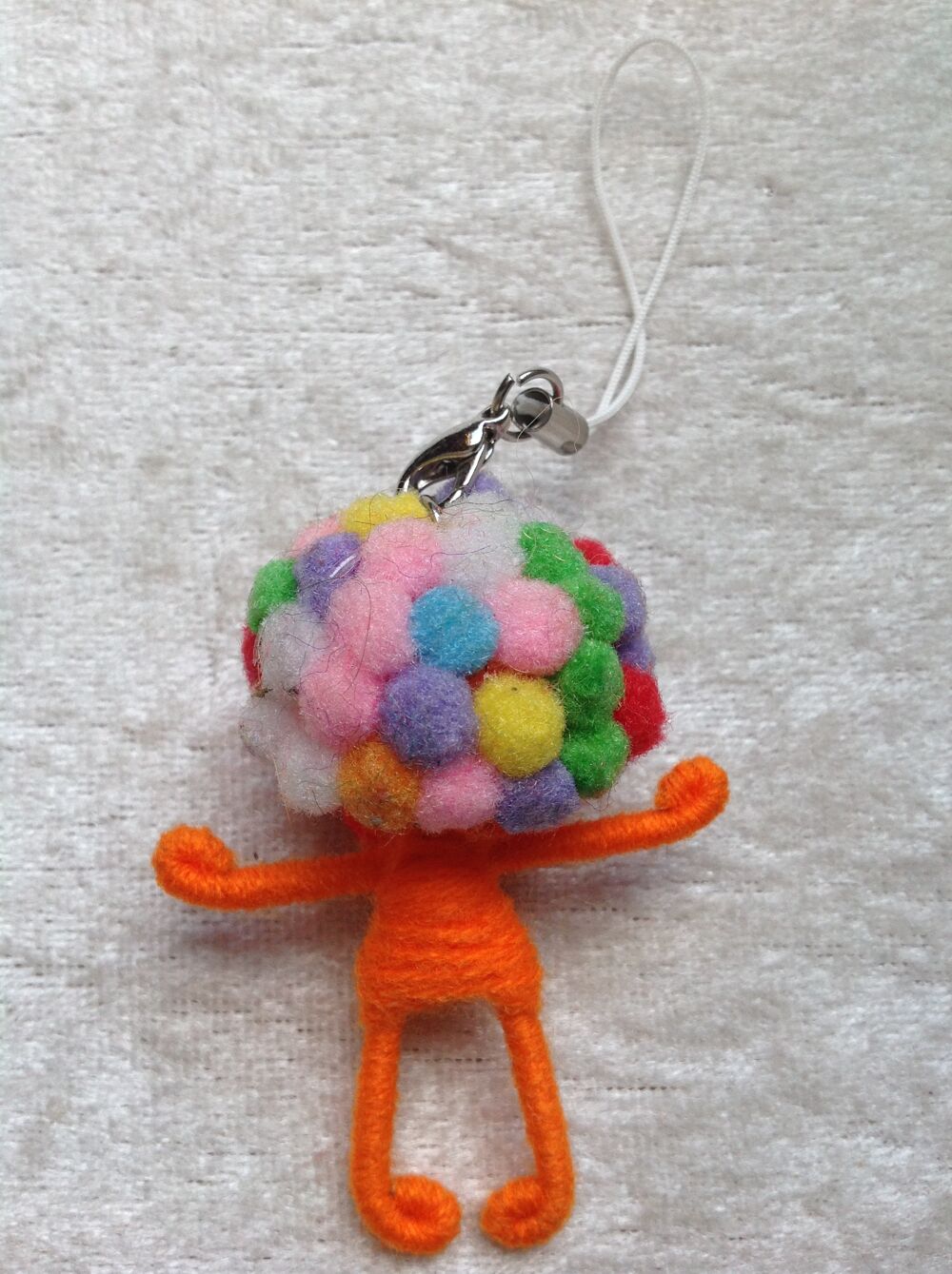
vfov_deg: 52.7
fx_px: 1287
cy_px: 637
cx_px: 476
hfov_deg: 40.6
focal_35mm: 35
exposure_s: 1/120
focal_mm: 4.28
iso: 80
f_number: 2.4
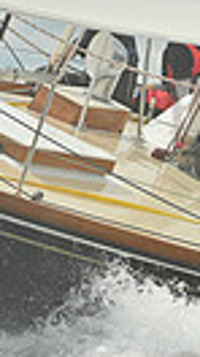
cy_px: -39
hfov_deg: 3.8
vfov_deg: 6.7
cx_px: 27
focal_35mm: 322
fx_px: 3044
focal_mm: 70
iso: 320
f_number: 10
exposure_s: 1/1250
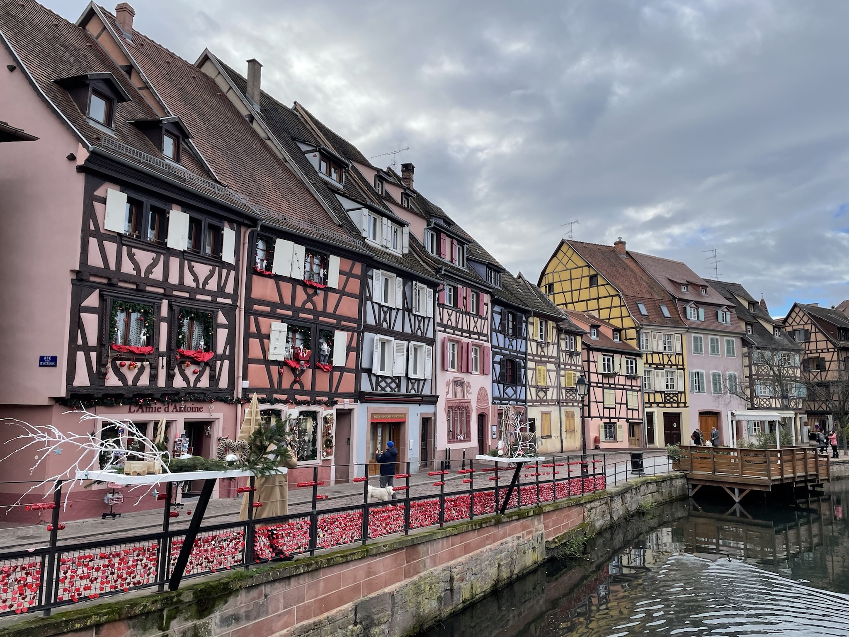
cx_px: 424
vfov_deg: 53.1
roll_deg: -0.6
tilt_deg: +9.2
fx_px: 638
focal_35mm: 26
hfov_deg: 67.3
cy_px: 318
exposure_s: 1/1490
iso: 32
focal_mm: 4.2
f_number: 1.6
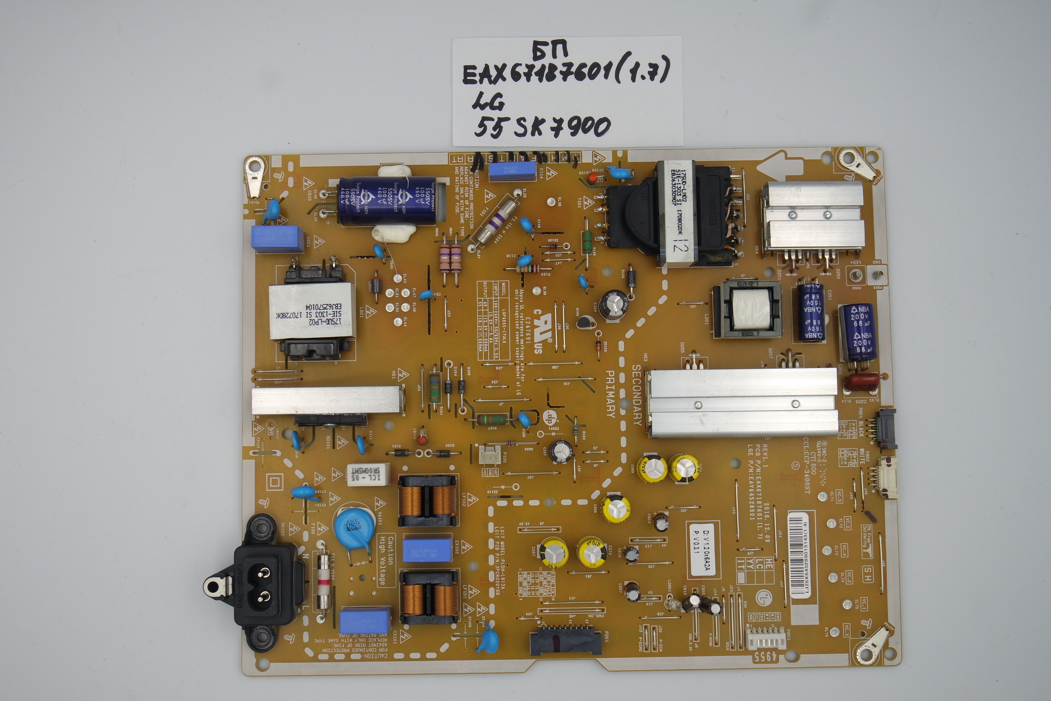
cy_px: 350
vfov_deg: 29.9
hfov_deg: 43.6
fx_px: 1314
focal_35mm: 45
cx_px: 526
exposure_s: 1/100
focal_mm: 17
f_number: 5.6
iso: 160
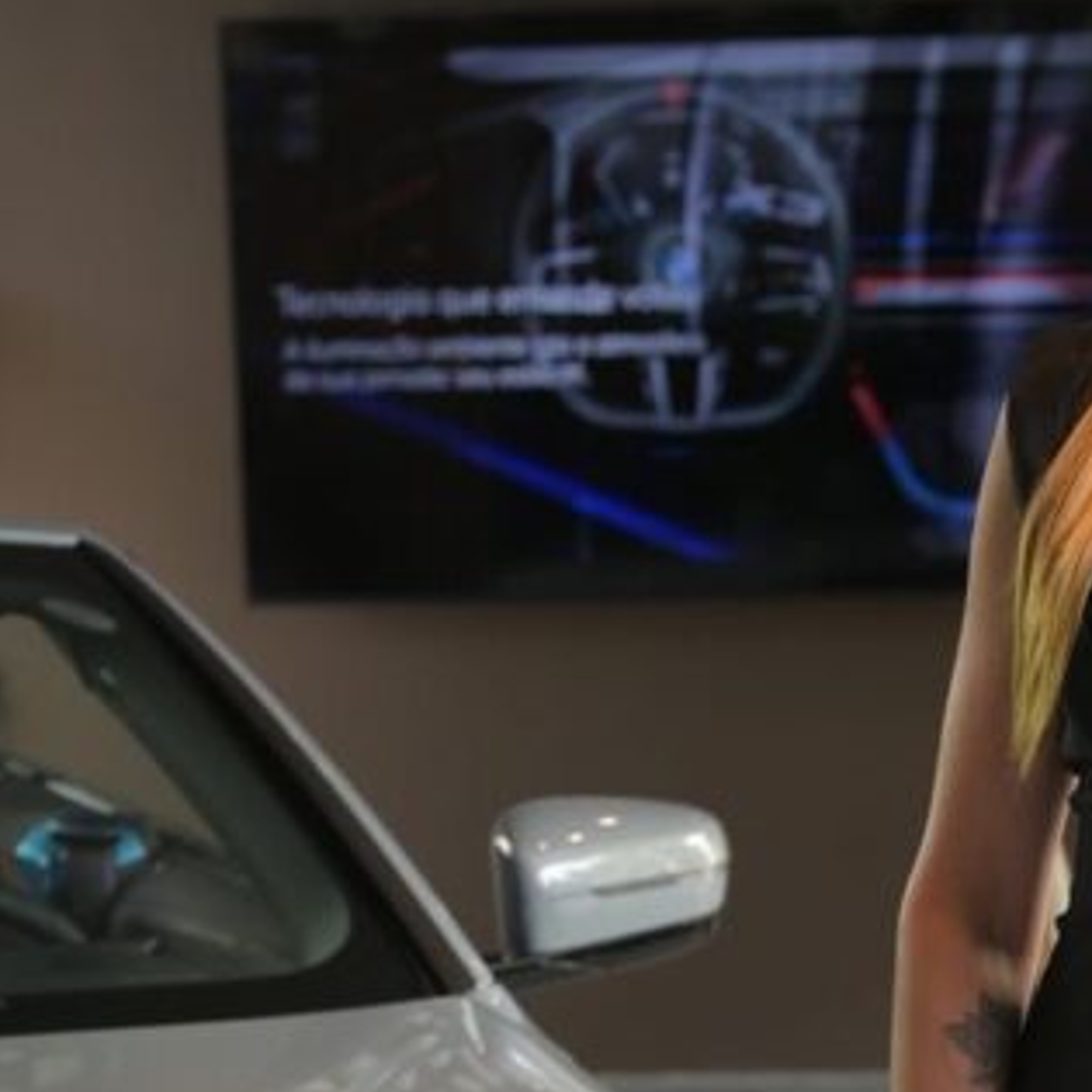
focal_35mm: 146
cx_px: 1210
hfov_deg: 11.8
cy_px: 1347
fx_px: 5211
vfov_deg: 11.7
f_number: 4
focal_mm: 47
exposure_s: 1/200
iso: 500
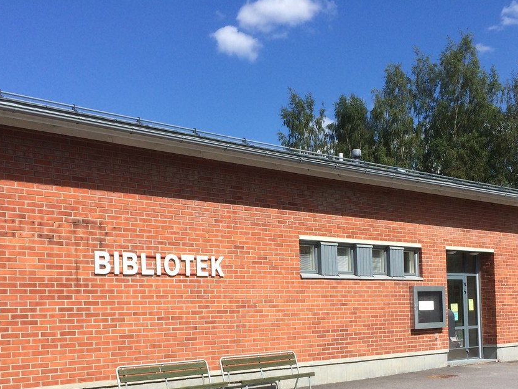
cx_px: 268
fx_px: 718
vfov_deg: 29.6
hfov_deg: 39.6
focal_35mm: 48
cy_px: 309
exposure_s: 1/2283
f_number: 2.2
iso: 40
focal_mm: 4.12
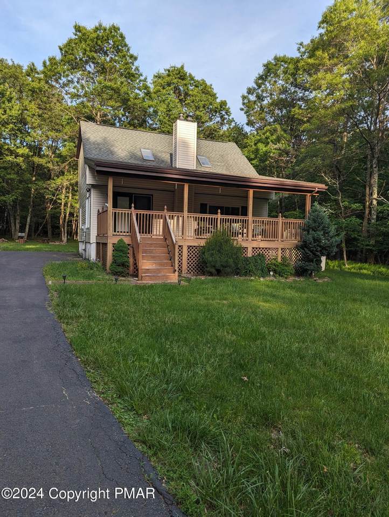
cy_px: 258
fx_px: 359
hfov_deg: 56.9
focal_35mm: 24
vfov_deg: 71.5
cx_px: 194
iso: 44
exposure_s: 1/864
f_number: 1.85
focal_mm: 6.81
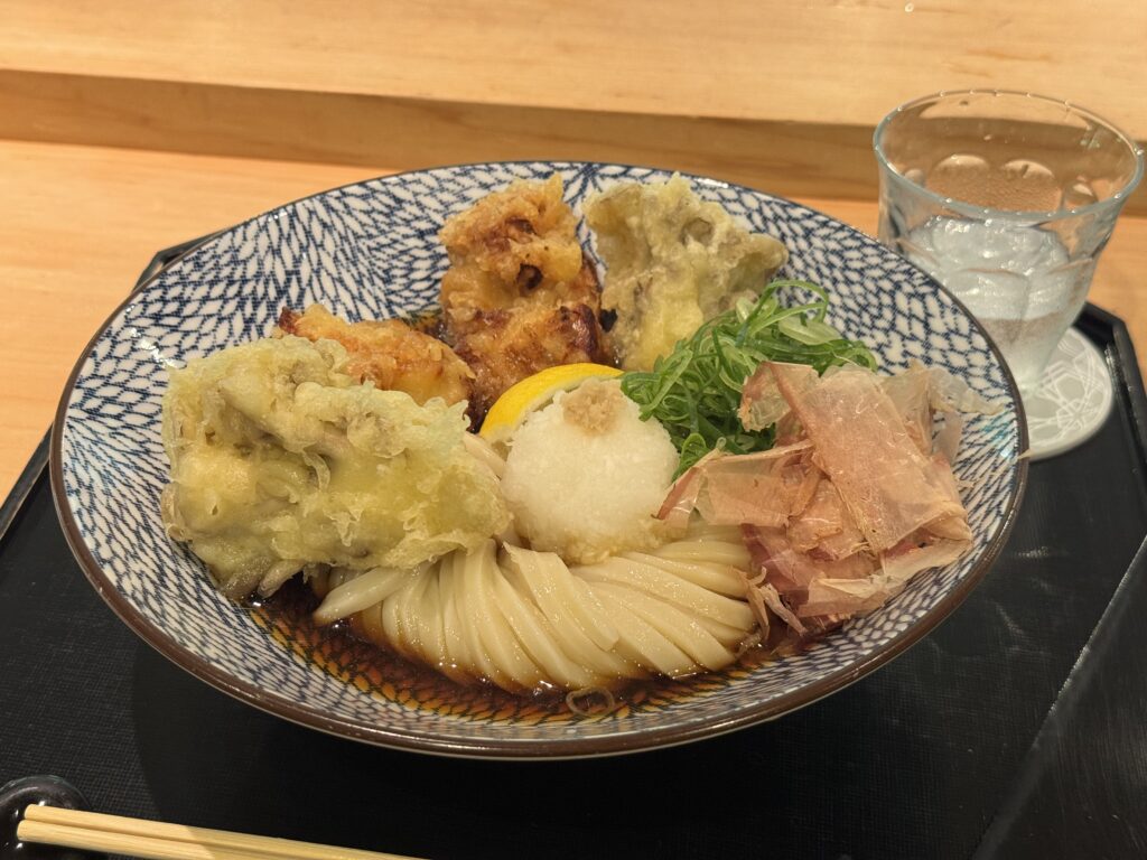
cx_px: 574
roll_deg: -0.4
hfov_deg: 39.7
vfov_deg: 30.3
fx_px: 1590
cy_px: 430
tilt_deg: -37.1
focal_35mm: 48
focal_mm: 6.76
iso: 125
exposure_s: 1/60
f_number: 1.78
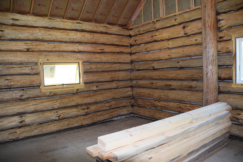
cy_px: 81
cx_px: 122
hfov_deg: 67.4
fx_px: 182
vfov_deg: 47.9
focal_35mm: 27
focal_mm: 18
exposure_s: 1/60
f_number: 3.5
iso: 1400
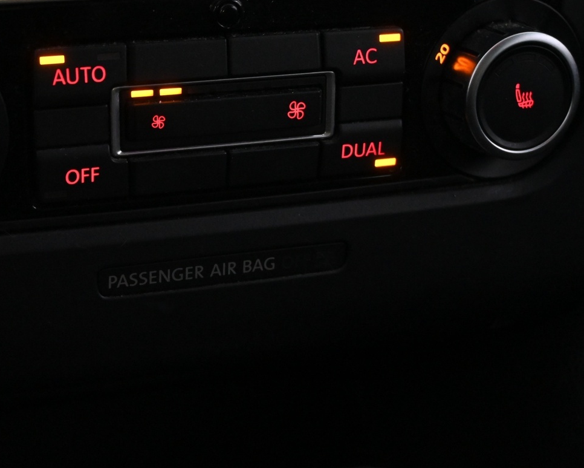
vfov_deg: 20.5
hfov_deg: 25.4
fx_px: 1286
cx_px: 191
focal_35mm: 74
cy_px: 153
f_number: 5
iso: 4000
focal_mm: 31.5
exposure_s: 1/50
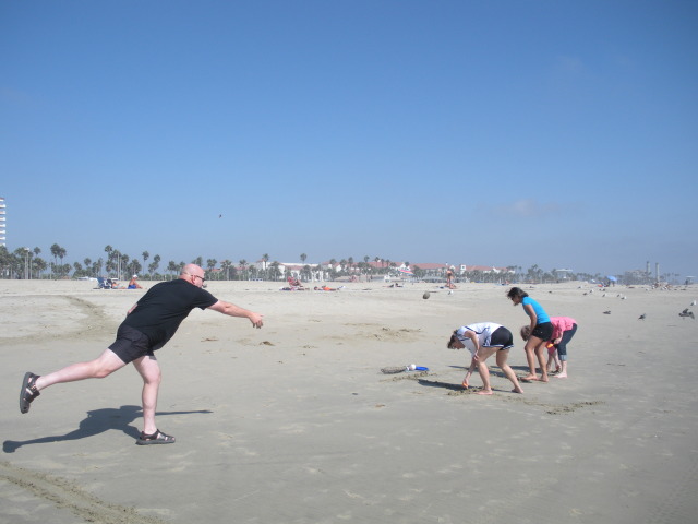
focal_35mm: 36
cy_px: 262
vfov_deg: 39.7
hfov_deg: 51.4
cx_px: 349
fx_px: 726
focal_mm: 6.3
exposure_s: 1/833
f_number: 3.5
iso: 64
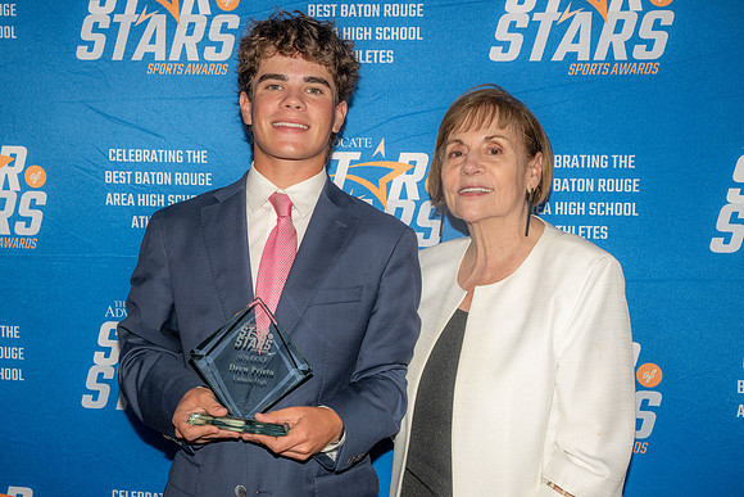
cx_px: 372
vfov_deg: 24.6
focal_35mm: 55
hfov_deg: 36.2
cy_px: 248
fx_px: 1137
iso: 320
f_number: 8
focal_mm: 55
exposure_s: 1/100
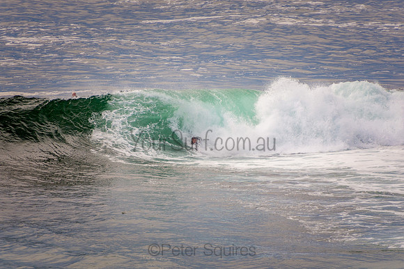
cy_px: 134
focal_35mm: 600
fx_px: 6735
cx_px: 202
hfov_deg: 3.4
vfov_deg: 2.3
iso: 250
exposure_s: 1/800
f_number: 5.6
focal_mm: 400
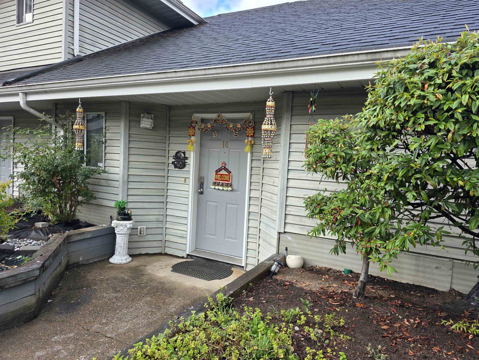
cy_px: 180
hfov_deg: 73.9
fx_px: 318
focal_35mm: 23
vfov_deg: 58.9
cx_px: 240
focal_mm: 6.3
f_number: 1.7
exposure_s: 1/180
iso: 40
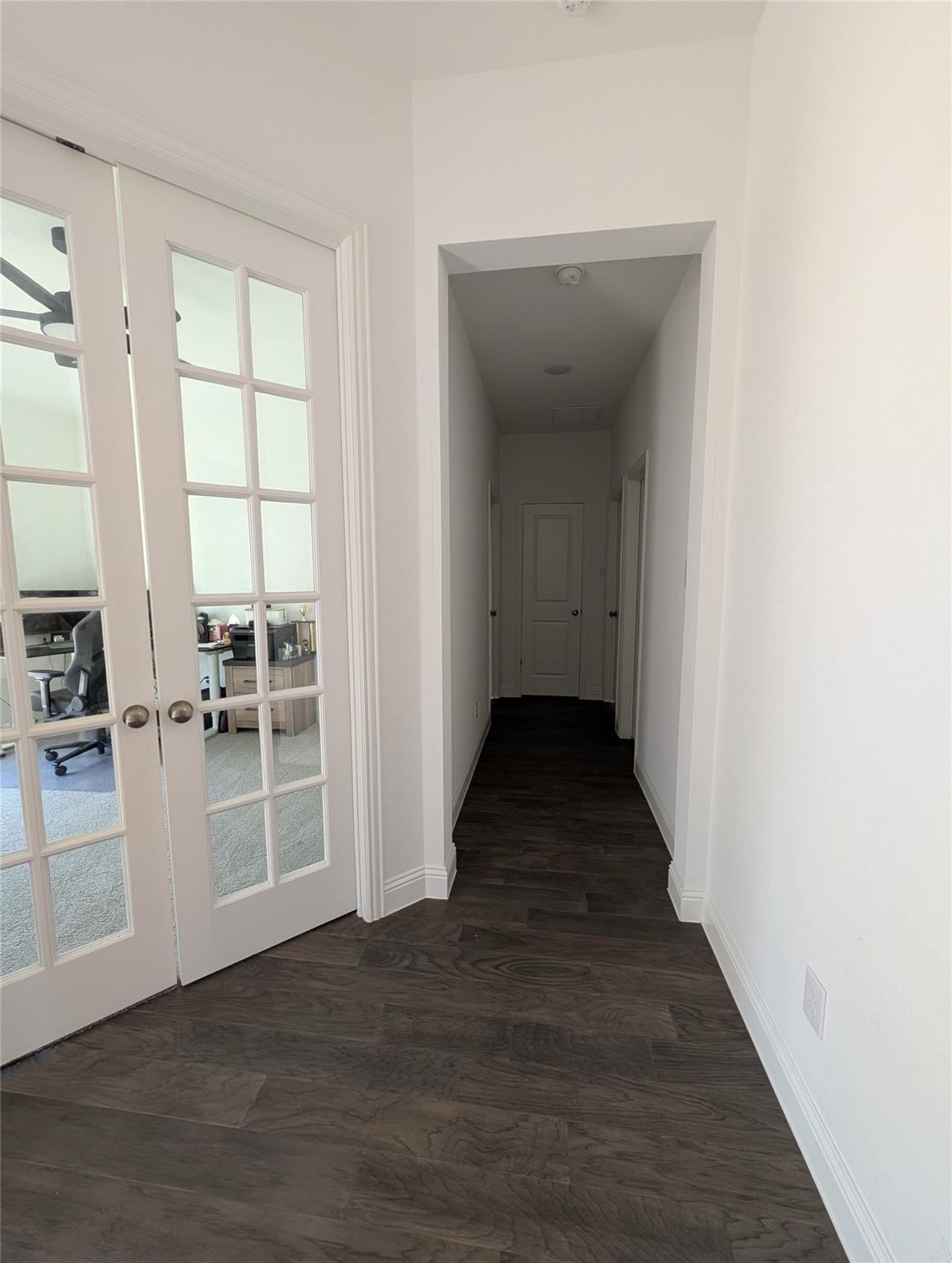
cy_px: 632
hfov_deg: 94.7
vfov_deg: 110.4
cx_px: 476
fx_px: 439
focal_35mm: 12
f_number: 1.7
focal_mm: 2.02
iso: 104
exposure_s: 1/60
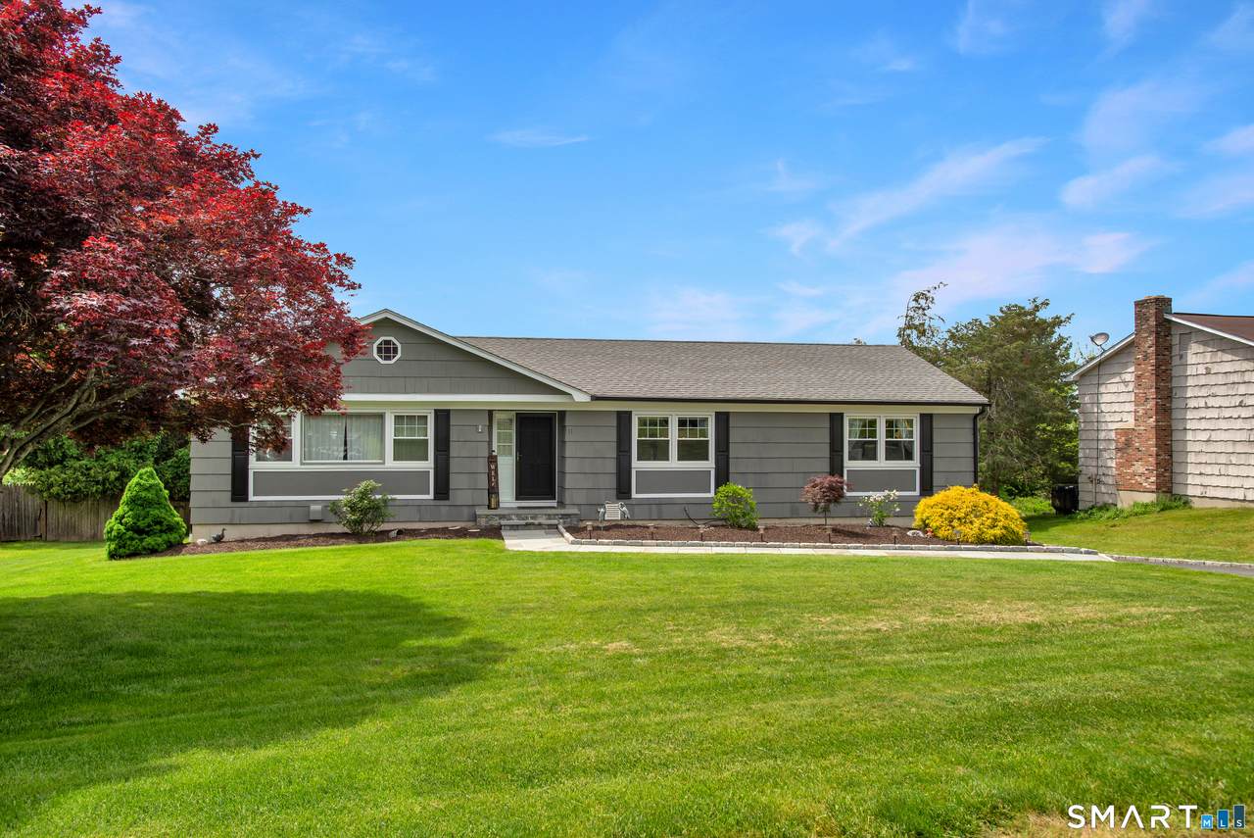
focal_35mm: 24
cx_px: 627
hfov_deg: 73.7
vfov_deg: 53.2
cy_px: 419
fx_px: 836
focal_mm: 24
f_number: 8
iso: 160
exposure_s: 1/400
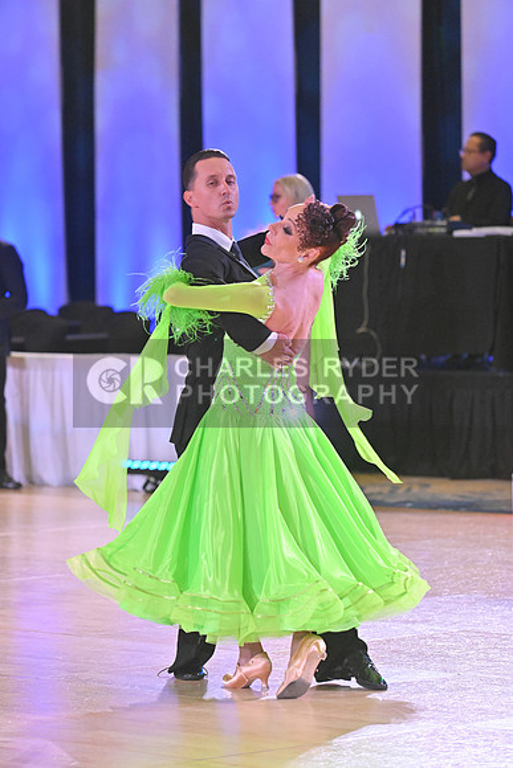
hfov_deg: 6.9
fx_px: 4272
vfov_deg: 10.3
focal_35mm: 200
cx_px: 256
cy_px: 384
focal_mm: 200
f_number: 5
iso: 4000
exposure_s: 1/400
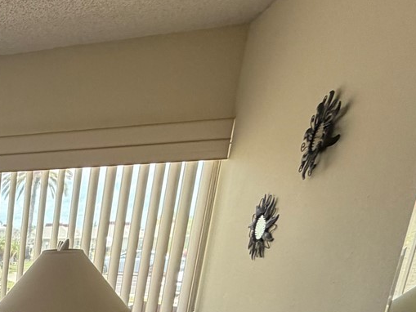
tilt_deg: -13.5
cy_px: 383
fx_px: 529
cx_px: -195
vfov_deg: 28.3
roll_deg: +0.5
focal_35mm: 44
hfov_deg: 28.9
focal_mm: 2.22
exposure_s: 1/121
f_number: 2.2
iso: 160
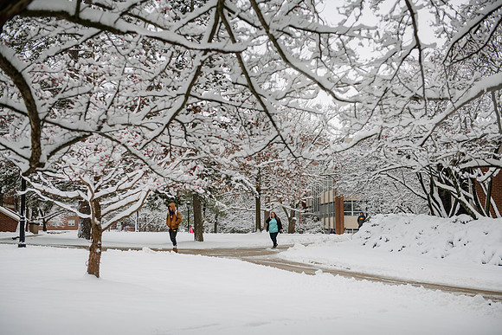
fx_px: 697
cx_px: 251
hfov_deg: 39.6
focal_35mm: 50
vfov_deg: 27.0
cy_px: 168
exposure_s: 1/400
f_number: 3.5
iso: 250
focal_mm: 50
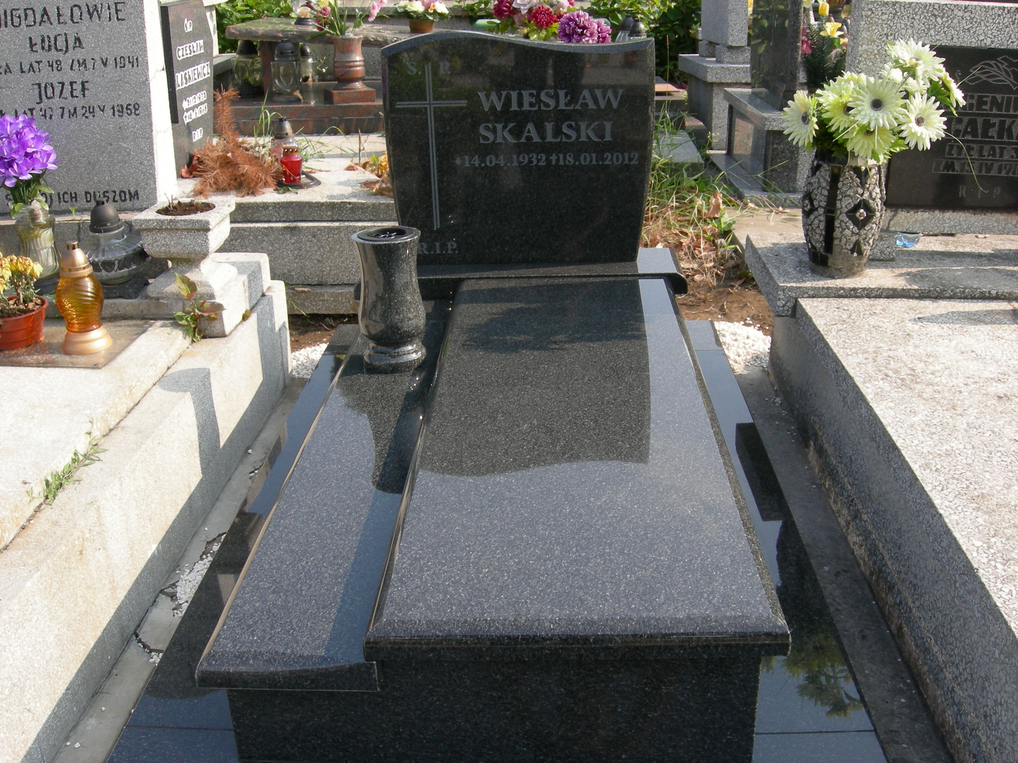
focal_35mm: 36
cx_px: 509
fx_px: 1059
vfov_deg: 39.7
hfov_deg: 51.4
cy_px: 382
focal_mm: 7.5
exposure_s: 1/162
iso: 64
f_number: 5.4
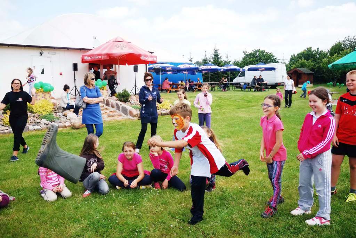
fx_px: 327
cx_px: 178
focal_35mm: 33
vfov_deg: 40.1
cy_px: 119
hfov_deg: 57.2
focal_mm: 22
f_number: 3.8
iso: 250
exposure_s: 1/1250
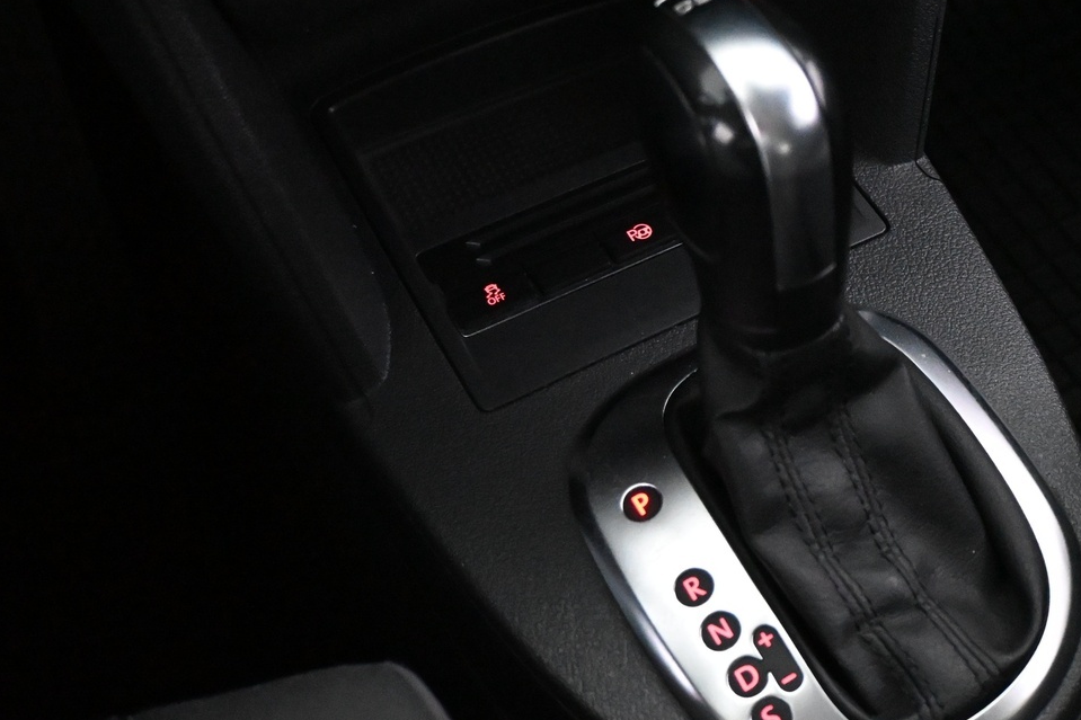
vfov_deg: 27.3
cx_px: 780
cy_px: 335
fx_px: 1484
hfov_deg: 39.2
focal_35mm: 49
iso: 9000
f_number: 3.8
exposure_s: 1/60
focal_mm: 19.5
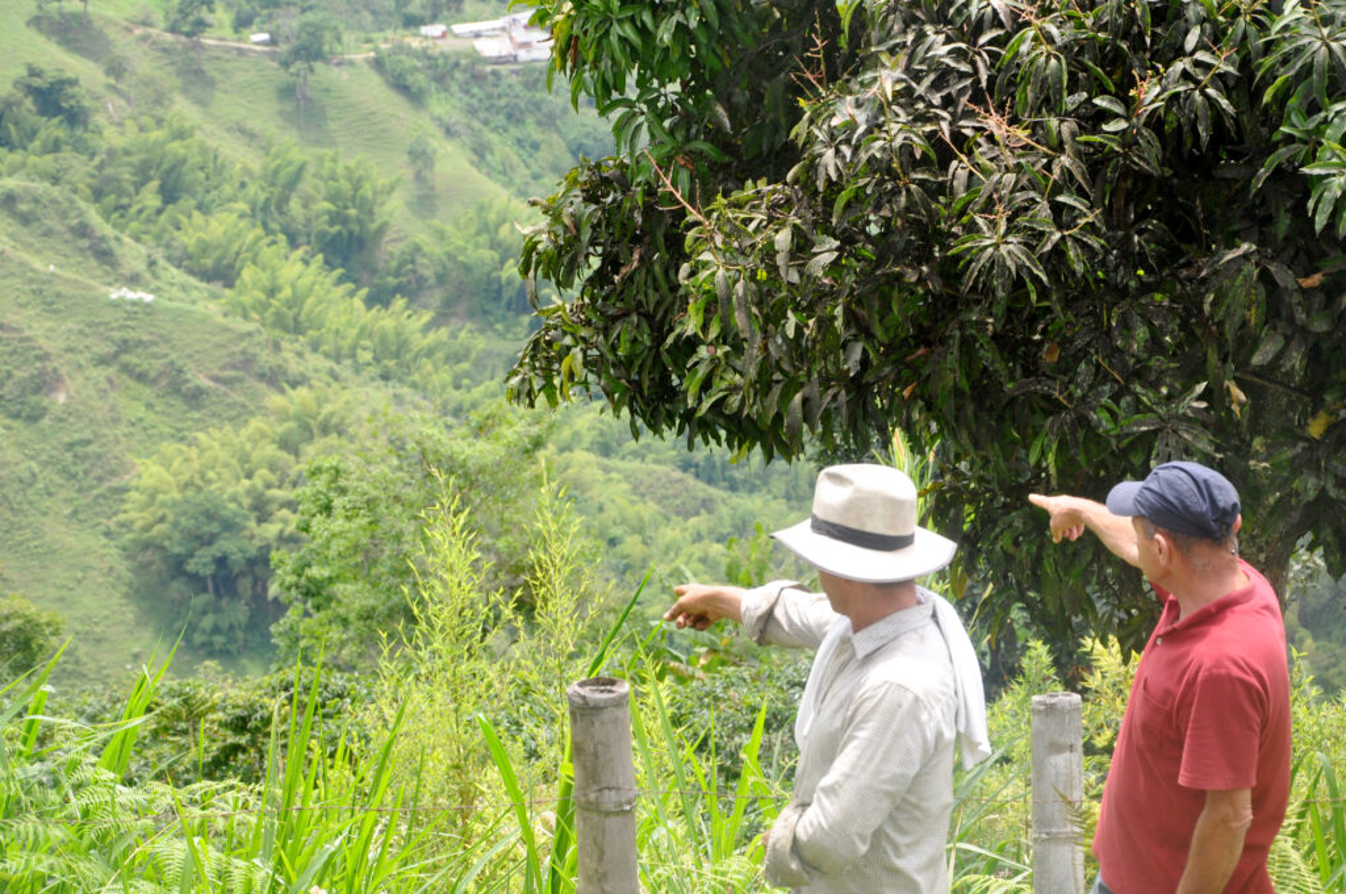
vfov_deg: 12.1
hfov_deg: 18.2
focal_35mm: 112
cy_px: 447
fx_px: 4201
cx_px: 673
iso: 640
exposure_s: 1/320
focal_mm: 75
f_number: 9
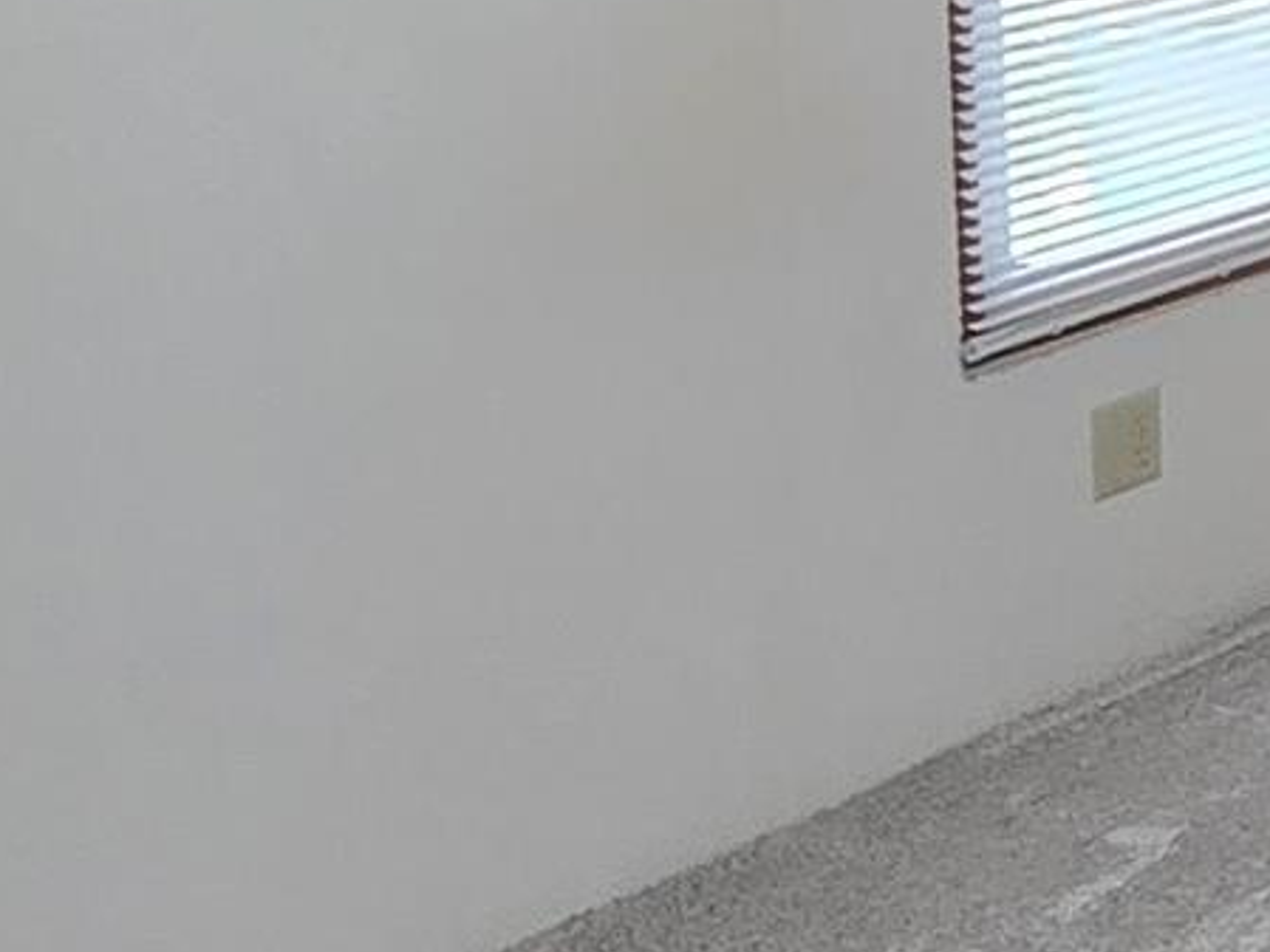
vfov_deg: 16.0
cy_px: -178
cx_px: 2068
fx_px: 3266
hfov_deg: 18.6
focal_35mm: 89
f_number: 2.2
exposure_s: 1/60
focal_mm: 2.2
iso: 200
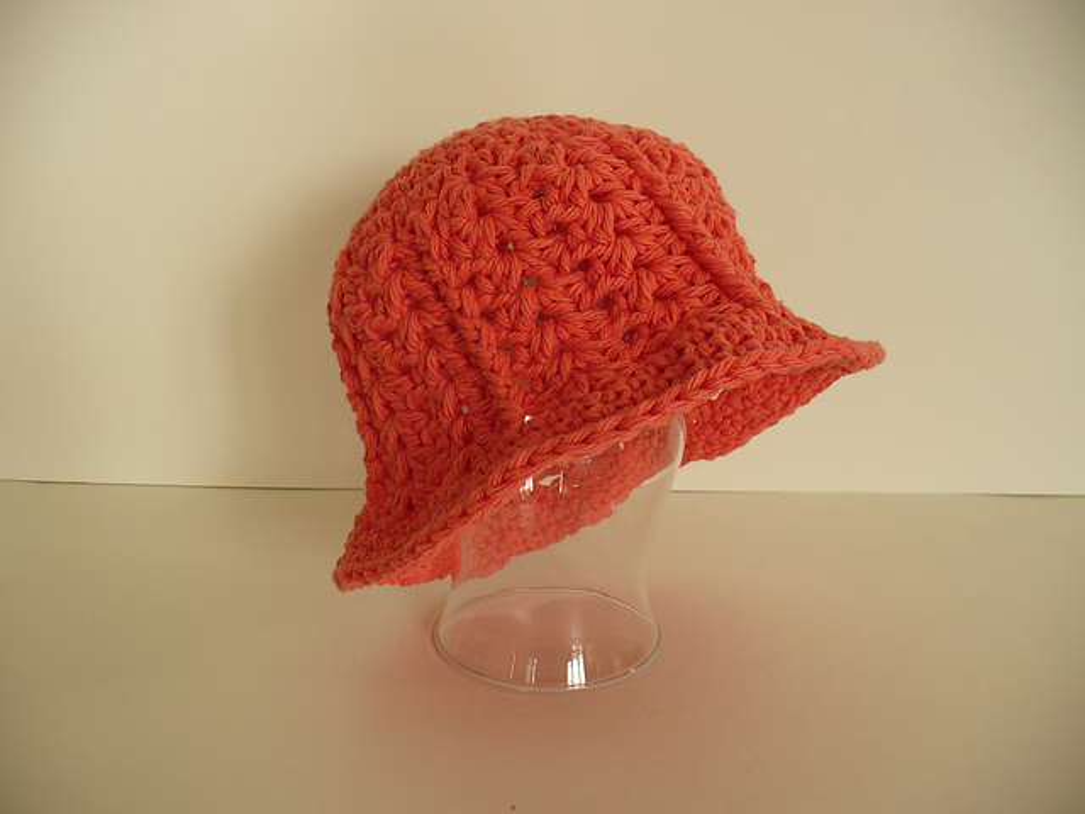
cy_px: 407
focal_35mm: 37
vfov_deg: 38.7
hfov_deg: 50.1
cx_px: 542
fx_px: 1160
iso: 100
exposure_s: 1/40
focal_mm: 6.1
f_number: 2.8
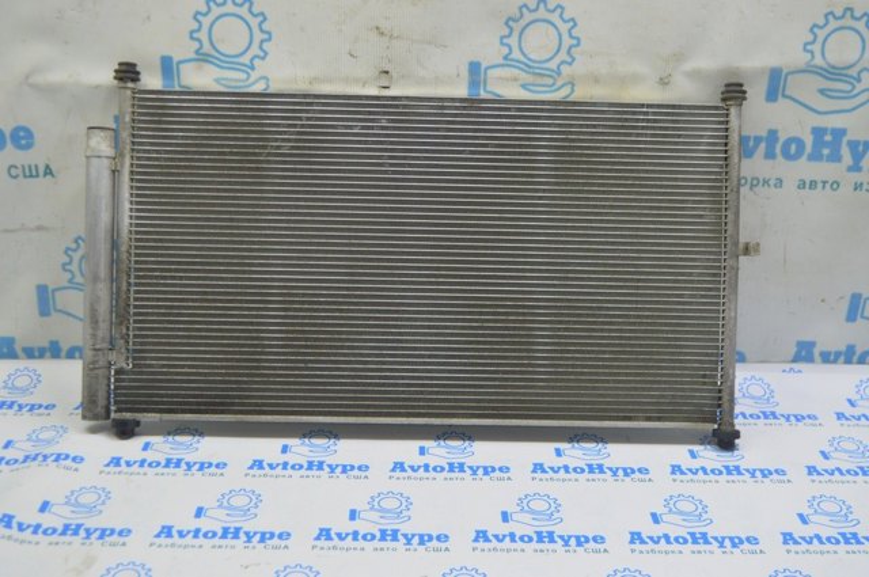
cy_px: 288
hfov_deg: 45.0
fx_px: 1049
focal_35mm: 44
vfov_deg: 30.8
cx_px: 434
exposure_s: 1/25
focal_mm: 29
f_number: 5.6
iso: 400
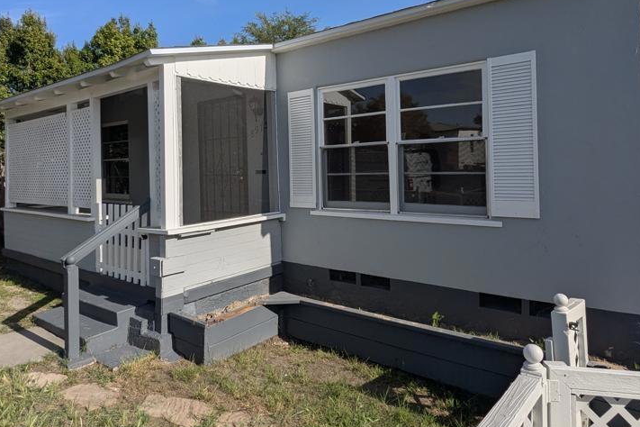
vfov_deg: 52.6
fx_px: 427
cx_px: 312
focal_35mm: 24
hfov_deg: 73.7
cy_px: 164
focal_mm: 2.35
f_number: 2.2
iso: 49
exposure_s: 1/3205
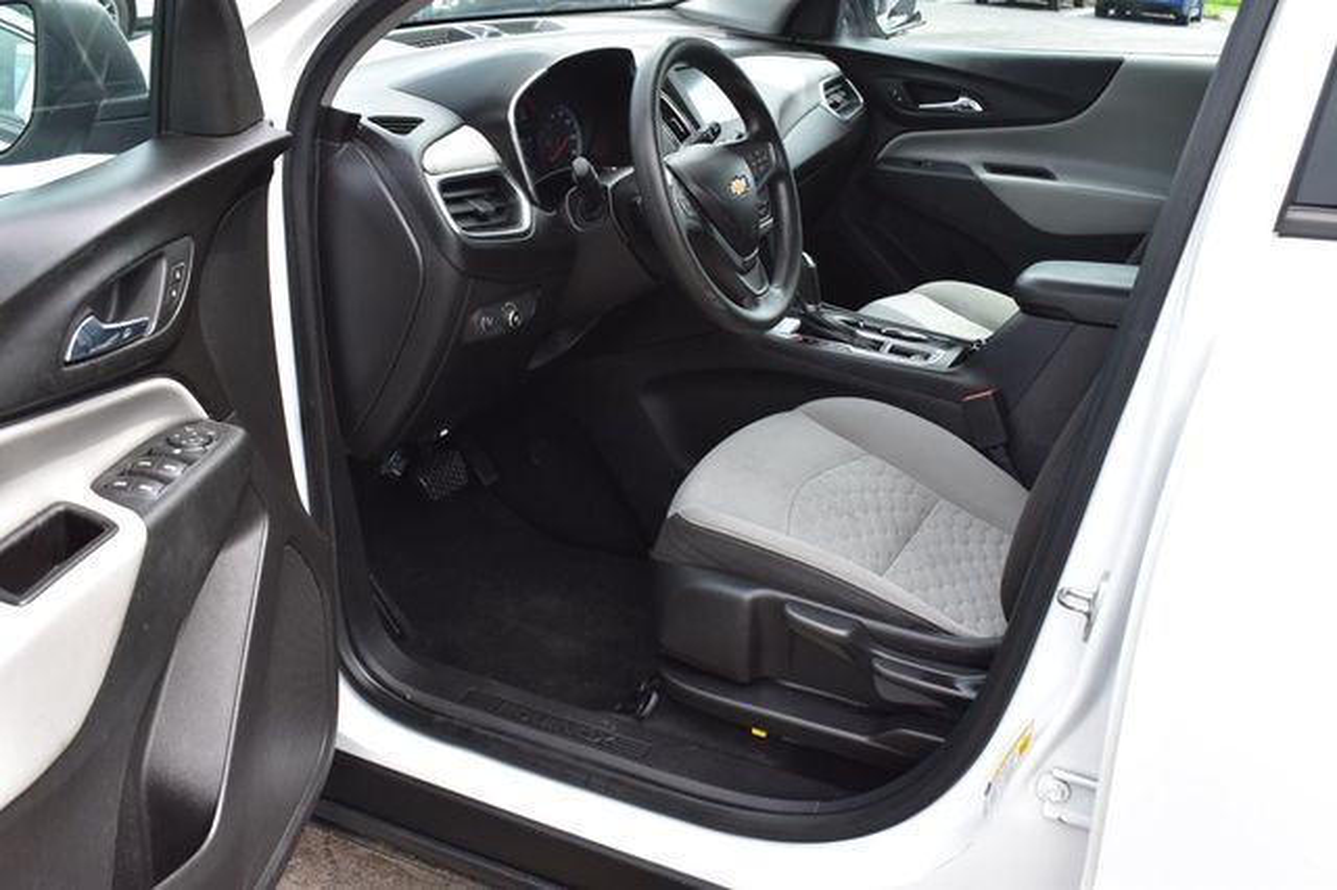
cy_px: 445
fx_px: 1336
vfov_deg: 36.8
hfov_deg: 53.2
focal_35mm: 36
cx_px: 668
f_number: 9
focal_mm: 24
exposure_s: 1/160
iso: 400
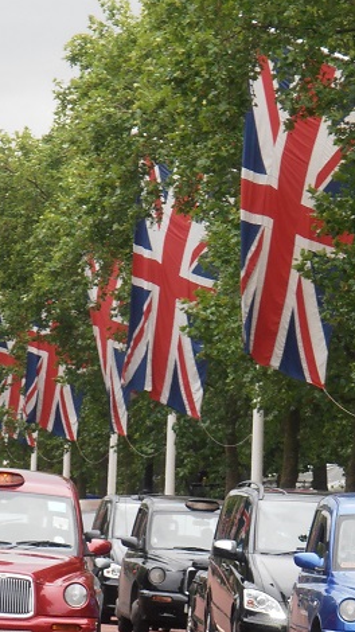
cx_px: 250
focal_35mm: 367
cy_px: 371
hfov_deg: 3.3
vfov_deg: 5.9
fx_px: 6148
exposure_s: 1/80
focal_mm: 35.05
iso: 125
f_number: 5.8
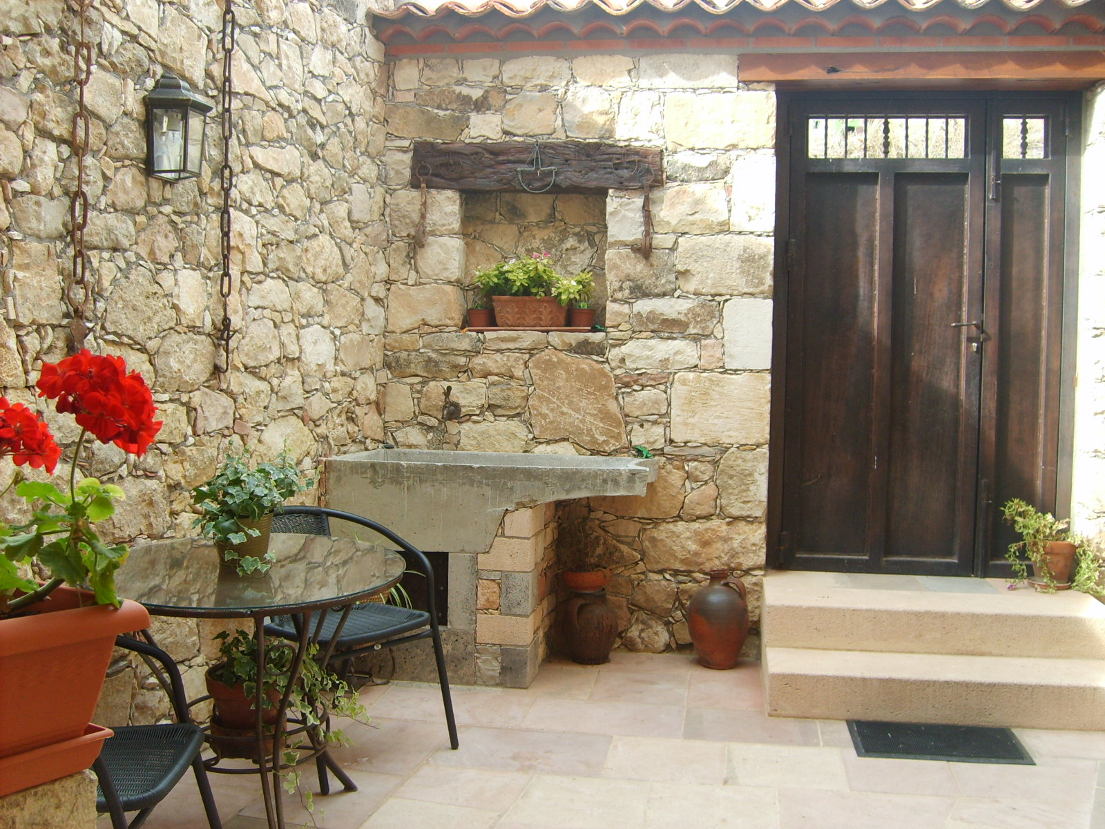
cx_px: 552
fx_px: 1117
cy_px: 414
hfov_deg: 52.6
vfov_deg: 40.7
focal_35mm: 35
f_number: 2.8
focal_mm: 5.8
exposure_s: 1/125
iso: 50
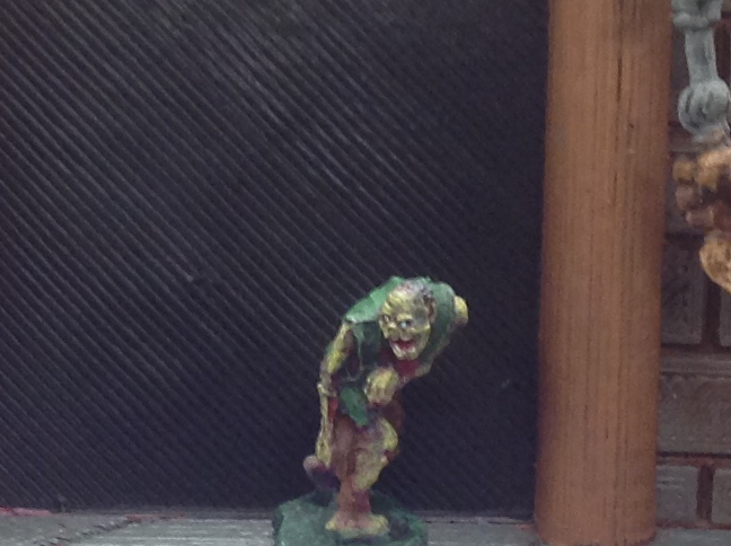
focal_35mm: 140
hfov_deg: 14.1
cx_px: 263
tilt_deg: -11.4
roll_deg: -0.5
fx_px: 2952
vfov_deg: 10.6
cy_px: 201
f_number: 2.4
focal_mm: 4.28
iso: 100
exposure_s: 1/15
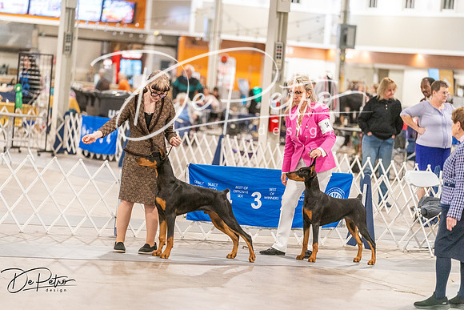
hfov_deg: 13.2
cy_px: 155
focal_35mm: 155
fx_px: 1998
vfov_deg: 8.9
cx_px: 232
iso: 6400
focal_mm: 155
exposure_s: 1/250
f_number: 3.2
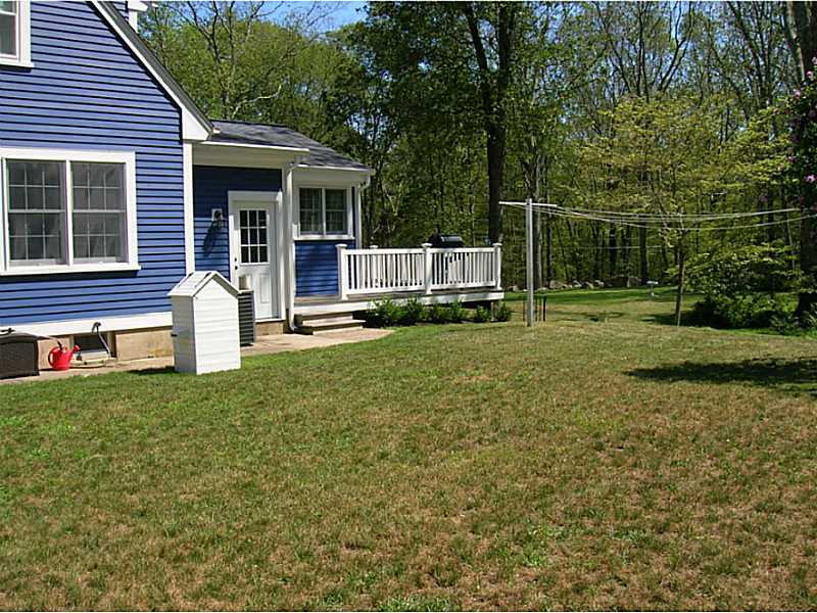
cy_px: 306
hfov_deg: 54.0
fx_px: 802
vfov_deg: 41.8
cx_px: 408
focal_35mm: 34
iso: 50
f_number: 4.9
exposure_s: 1/255
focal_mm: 5.7
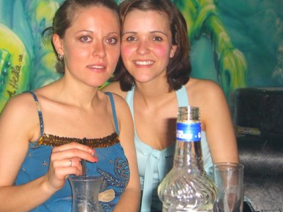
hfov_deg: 30.2
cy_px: 99
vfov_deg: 22.9
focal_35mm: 64
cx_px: 108
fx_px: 523
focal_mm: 9.5
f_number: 3.1
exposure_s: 1/60
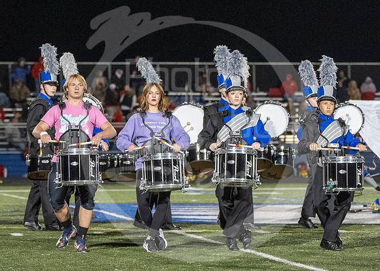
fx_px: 2377
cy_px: 121
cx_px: 238
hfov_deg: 9.1
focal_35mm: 220
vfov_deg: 6.5
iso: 4000
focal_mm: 95
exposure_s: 1/500
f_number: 2.8
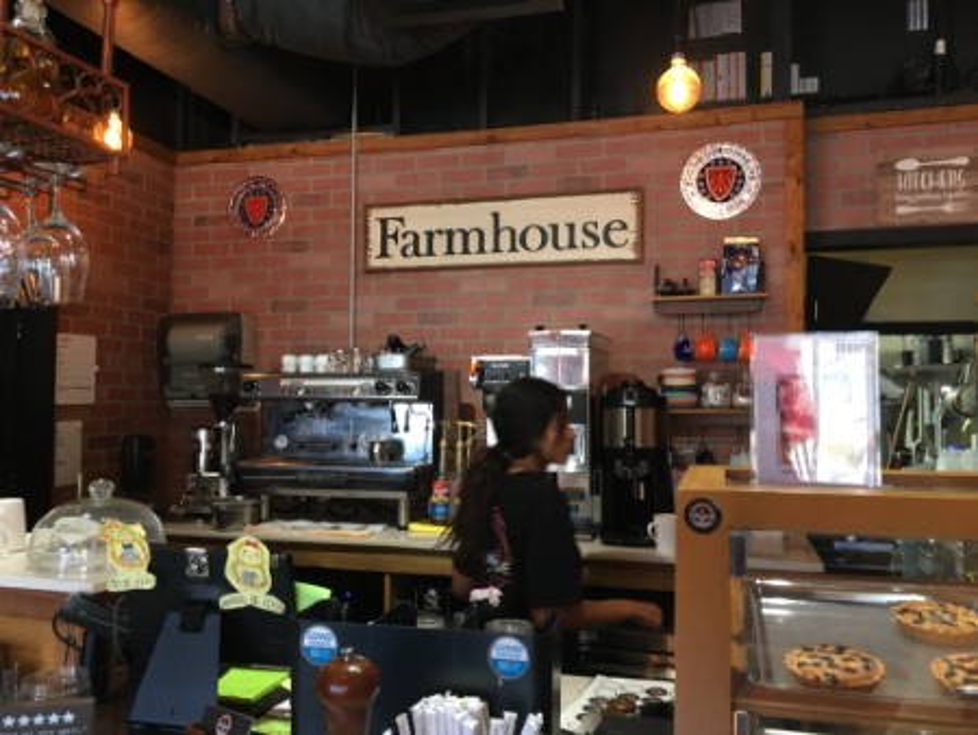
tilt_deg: +2.3
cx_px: 489
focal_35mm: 29
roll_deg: -1.2
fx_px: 820
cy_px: 368
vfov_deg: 48.3
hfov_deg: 61.6
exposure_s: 1/30
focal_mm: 4.15
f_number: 2.2
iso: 100
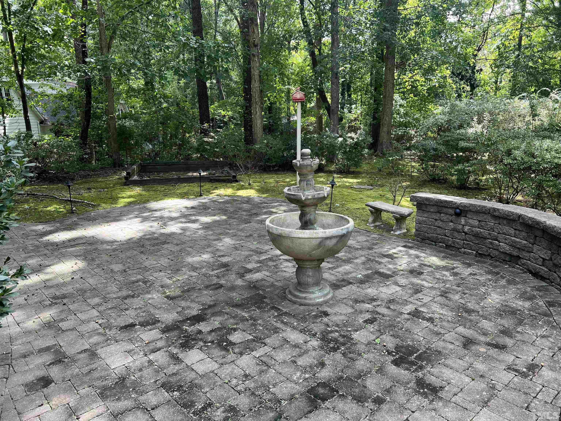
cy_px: 210
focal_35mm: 26
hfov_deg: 67.3
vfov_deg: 53.1
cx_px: 280
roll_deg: +1.5
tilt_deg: -13.9
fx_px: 421
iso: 50
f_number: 1.5
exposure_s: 1/206
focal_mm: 5.7
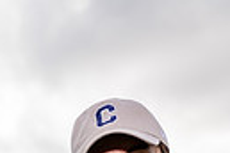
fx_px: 1156
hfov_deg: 11.4
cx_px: 130
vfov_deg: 7.1
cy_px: 386
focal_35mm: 181
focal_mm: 52
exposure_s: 1/1000
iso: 100
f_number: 4
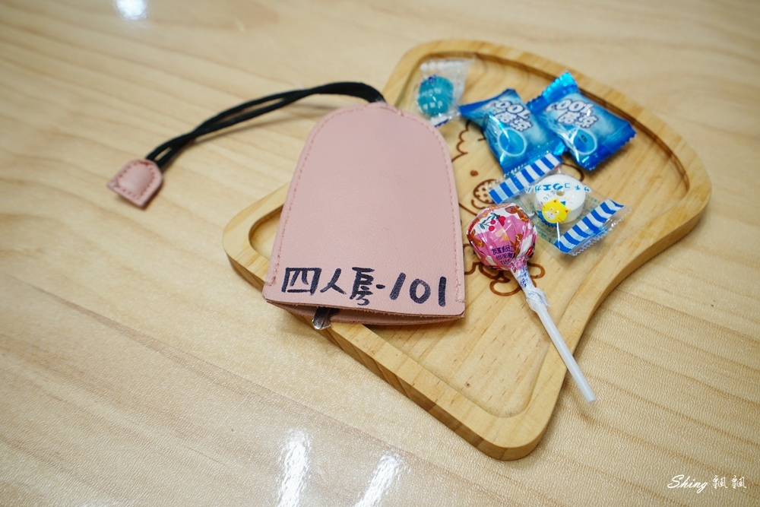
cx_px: 380
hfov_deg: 54.4
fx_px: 739
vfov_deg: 37.9
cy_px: 254
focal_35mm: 35
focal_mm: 35
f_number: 5
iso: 320
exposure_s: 1/40
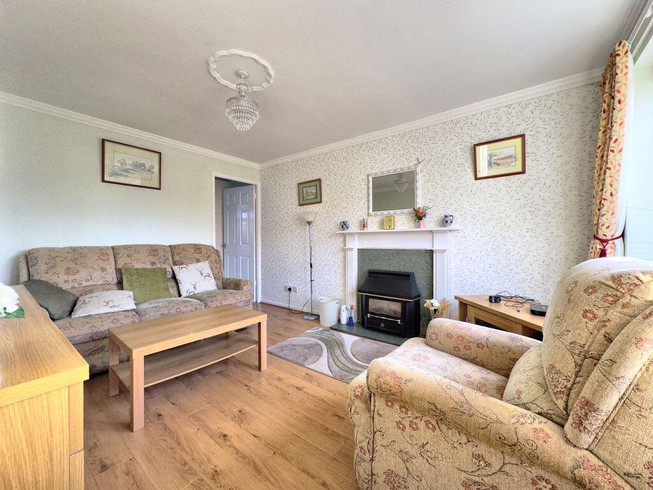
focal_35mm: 14
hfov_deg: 102.1
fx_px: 264
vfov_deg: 85.7
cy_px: 245
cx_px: 326
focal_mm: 2.22
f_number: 2.2
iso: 125
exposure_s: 1/99
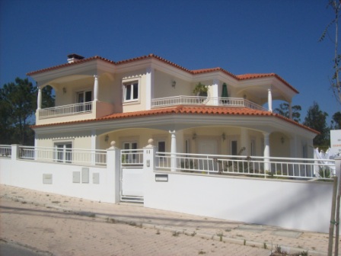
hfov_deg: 51.4
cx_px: 170
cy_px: 128
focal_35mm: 36
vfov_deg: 39.7
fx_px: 355
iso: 80
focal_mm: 6
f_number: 4.8
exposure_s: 1/1401
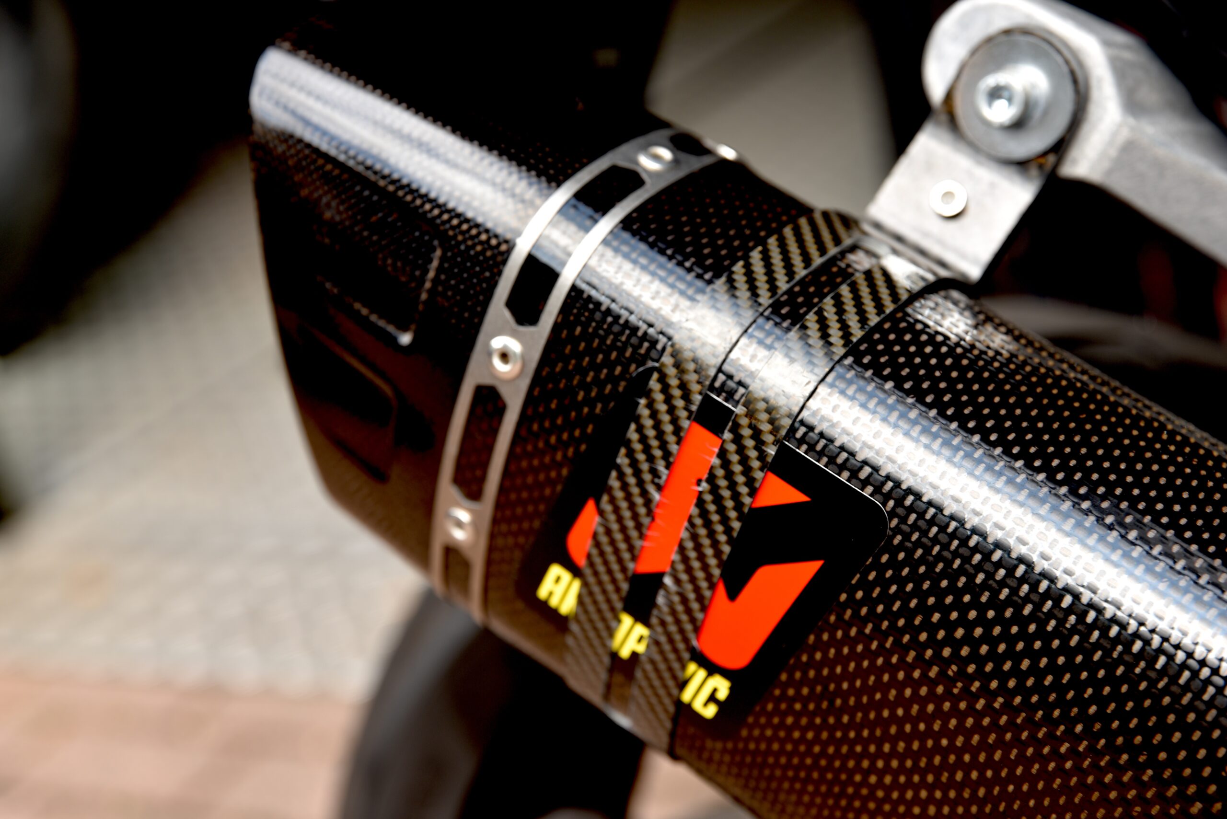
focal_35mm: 70
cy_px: 410
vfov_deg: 19.5
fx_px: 2387
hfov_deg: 28.8
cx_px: 614
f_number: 5
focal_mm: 70
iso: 100
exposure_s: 1/100
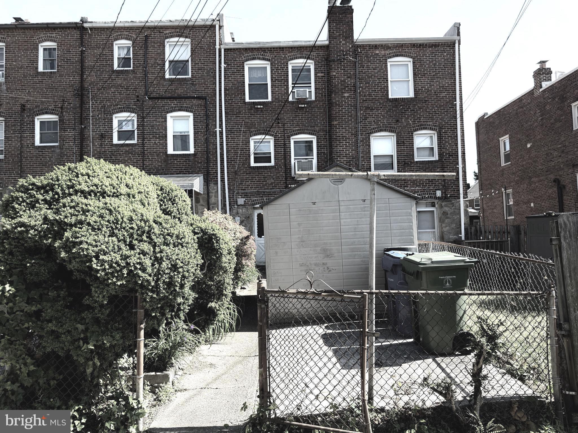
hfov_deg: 71.6
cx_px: 289
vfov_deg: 56.8
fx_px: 401
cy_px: 216
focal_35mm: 24
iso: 100
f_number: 1.78
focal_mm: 6.76
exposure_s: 1/2169
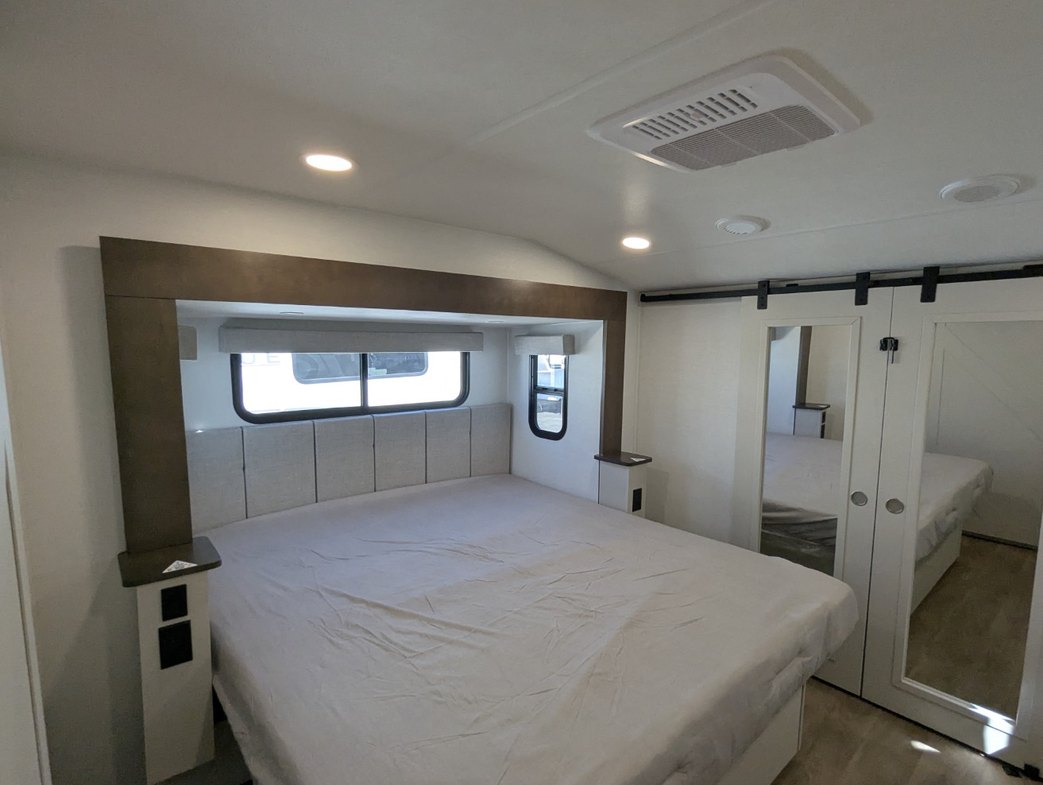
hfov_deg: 90.9
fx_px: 513
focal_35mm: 17
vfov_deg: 74.8
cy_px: 408
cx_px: 542
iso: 258
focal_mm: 2.35
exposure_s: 1/305
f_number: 2.2
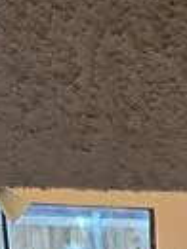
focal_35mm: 135
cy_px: 688
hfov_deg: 10.5
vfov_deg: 11.0
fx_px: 974
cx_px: 311
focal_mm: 5.4
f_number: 1.8
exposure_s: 1/144
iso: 25
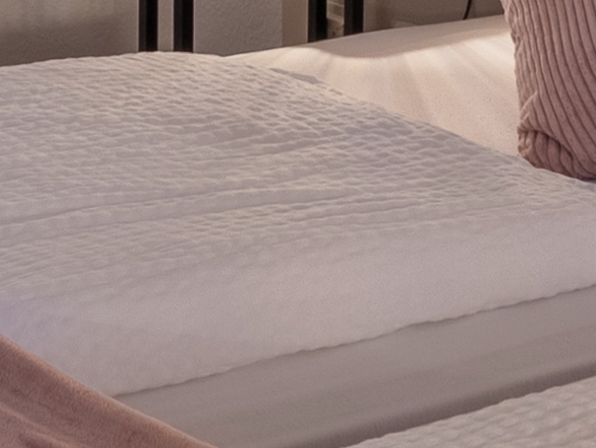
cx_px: -306
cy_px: -449
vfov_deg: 11.5
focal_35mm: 116
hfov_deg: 15.6
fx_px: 1998
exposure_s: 1/15
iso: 400
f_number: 11
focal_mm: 14
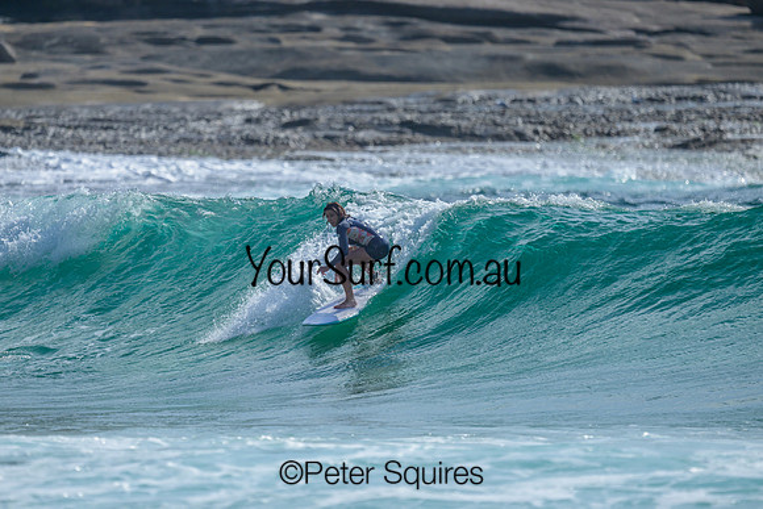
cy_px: 254
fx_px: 16959
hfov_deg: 2.6
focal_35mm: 800
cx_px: 382
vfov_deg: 1.7
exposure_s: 1/2000
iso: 180
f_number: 6.3
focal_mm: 800
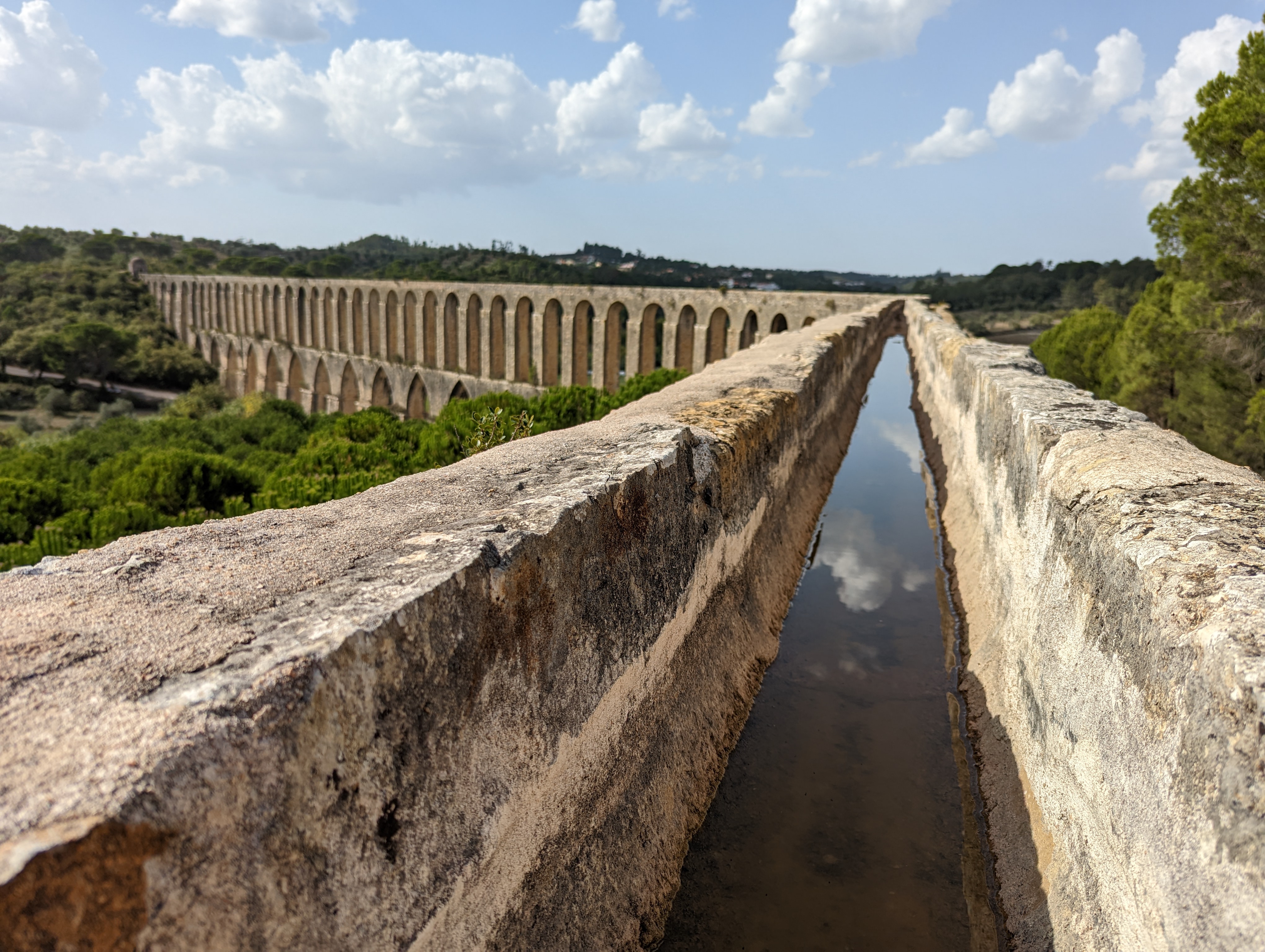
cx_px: 632
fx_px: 878
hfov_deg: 71.5
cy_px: 476
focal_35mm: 24
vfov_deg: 56.9
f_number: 1.85
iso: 44
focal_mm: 6.81
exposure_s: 1/1953
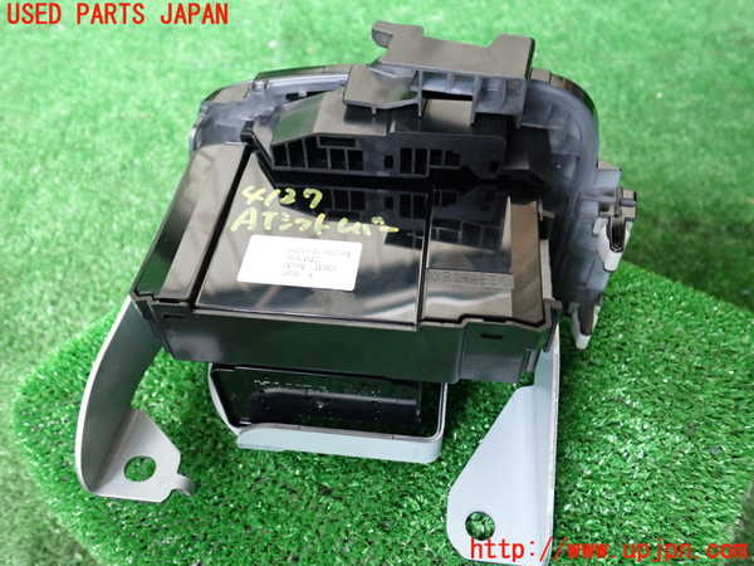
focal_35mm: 30
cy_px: 283
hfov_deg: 60.0
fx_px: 653
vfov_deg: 46.8
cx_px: 377
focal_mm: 5.4
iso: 500
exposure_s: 1/60
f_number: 2.3
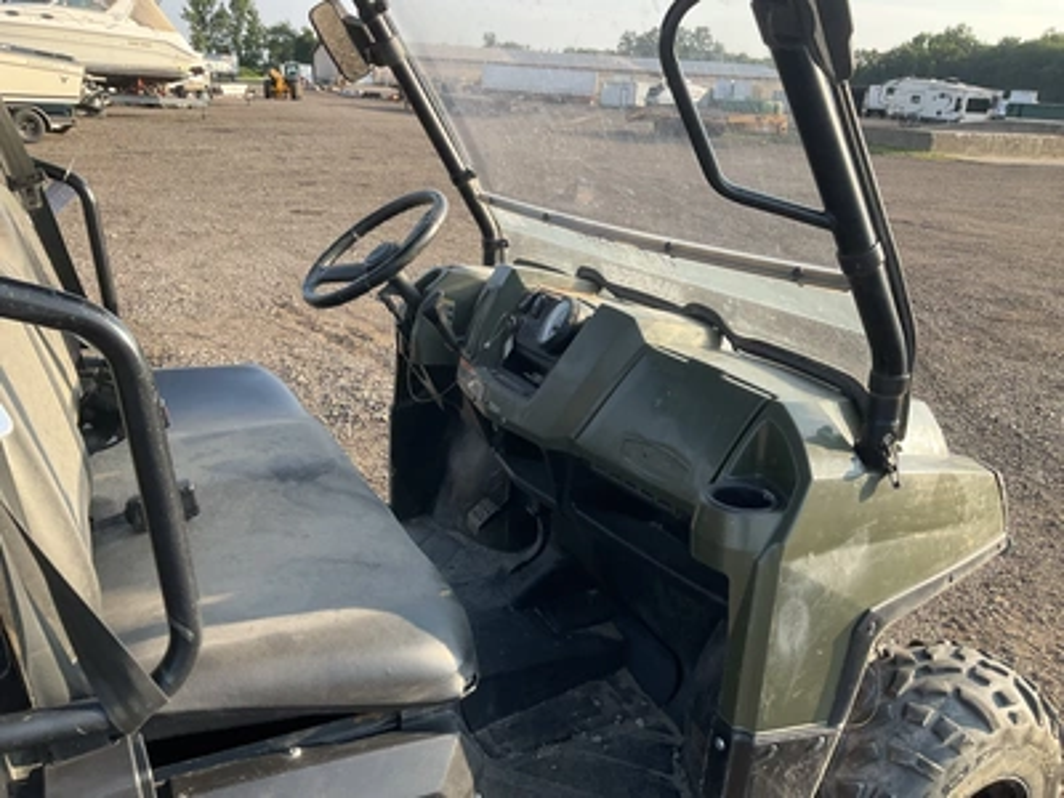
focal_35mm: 29
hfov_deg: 61.7
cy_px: 399
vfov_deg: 48.2
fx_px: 891
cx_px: 532
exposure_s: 1/316
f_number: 1.8
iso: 25
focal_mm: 3
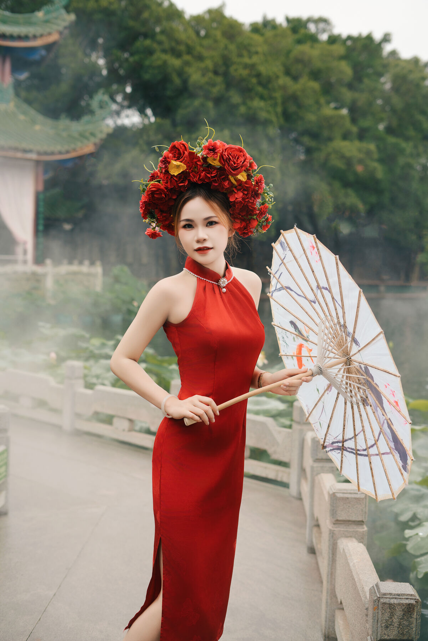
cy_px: 320
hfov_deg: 27.0
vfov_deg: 39.6
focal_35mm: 50
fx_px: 891
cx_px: 214
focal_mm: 50
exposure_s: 1/400
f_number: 3.2
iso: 100
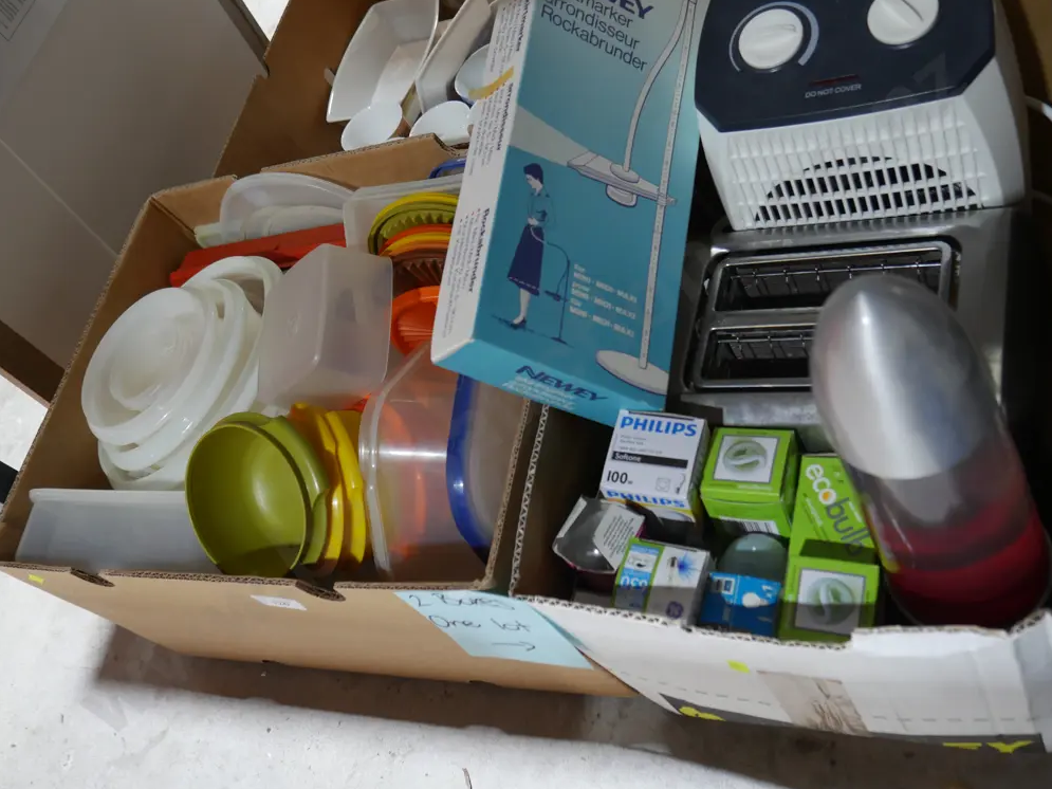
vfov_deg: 40.7
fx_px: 1064
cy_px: 396
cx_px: 523
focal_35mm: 35
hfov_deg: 52.6
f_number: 4
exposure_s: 1/60
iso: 640
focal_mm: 17
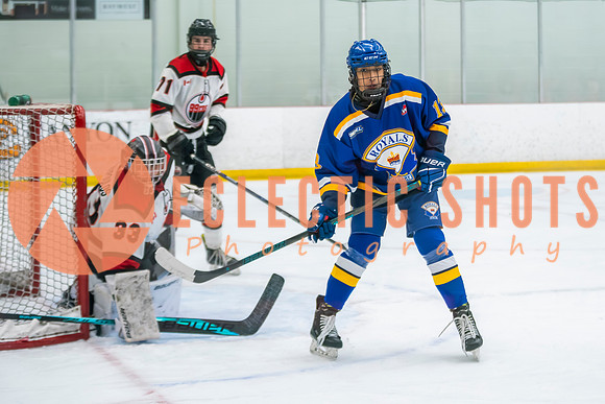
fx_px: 1618
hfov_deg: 21.1
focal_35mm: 96
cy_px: 152
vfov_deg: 14.2
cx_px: 393
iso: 2500
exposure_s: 1/640
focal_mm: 70
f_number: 2.8
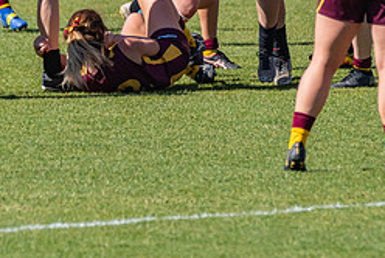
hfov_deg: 1.3
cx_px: 183
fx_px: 16960
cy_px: -40
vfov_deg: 0.9
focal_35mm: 1584
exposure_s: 1/2500
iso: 800
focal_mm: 450
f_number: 8
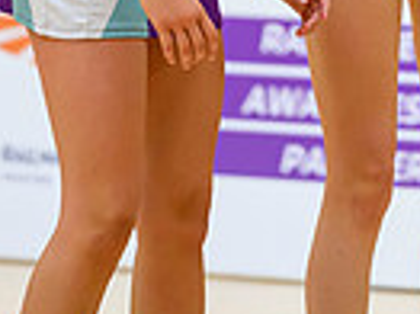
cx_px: 452
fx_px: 12049
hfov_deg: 2.0
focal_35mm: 994
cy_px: -327
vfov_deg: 1.5
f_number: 2.8
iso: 3200
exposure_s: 1/1250
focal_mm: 200
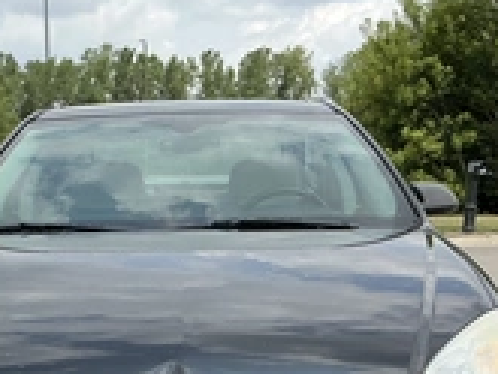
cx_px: 151
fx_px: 979
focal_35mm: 68
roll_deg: +1.3
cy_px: 359
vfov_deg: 21.0
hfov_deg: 28.3
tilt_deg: -8.4
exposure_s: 1/1250
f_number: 1.8
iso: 25
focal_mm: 3
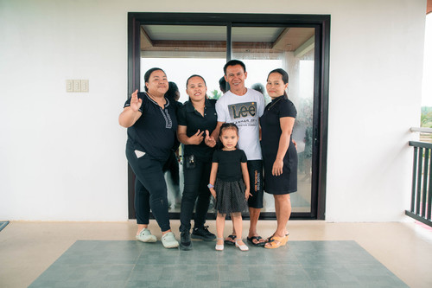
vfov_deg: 37.8
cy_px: 144
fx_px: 420
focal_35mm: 35
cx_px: 216
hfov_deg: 54.5
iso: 1000
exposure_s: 1/160
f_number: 4
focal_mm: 35
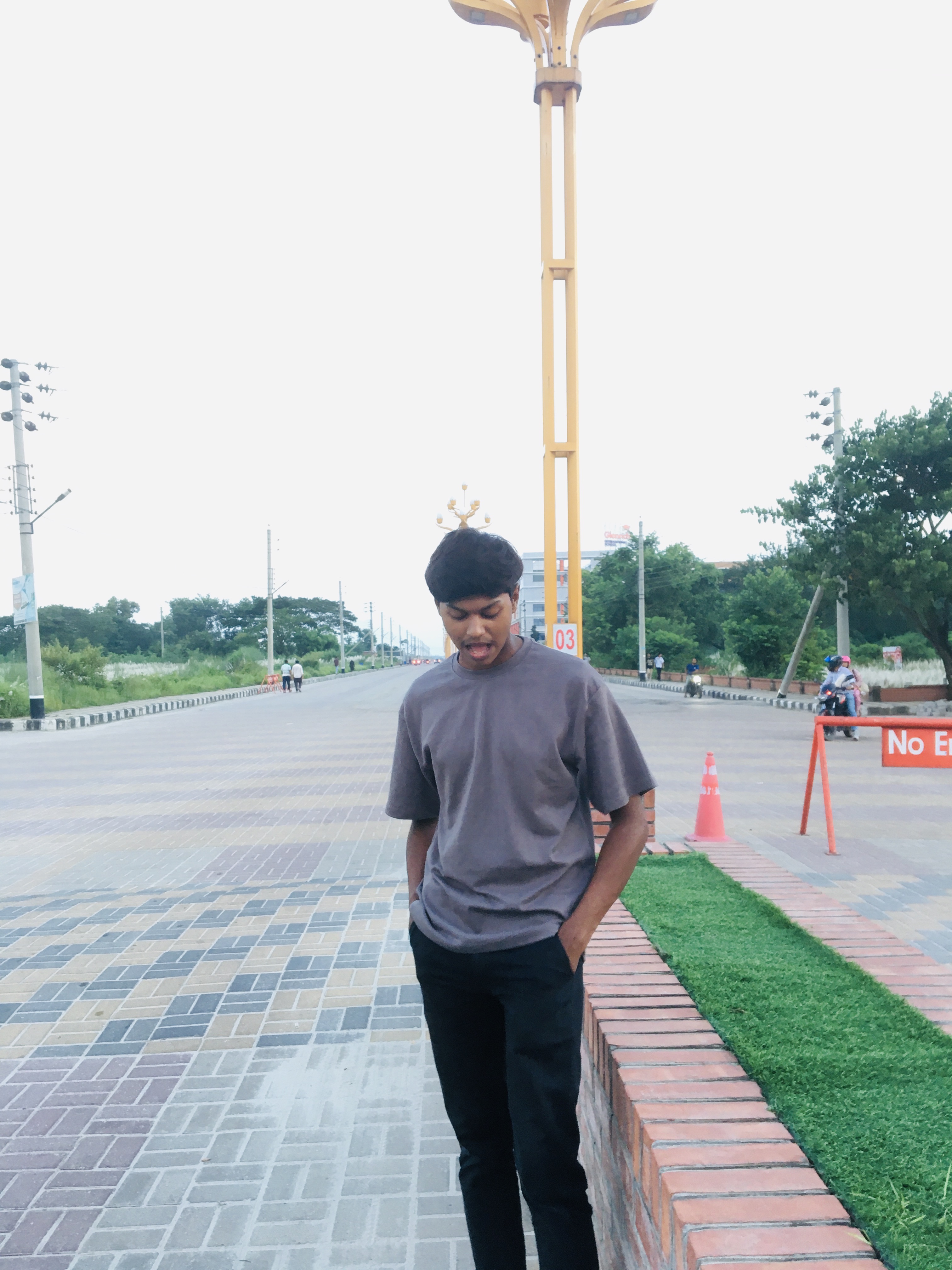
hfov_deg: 48.2
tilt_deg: +1.1
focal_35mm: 29
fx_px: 1063
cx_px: 476
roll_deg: +1.1
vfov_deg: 61.7
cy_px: 635
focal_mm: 4.15
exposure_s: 1/33
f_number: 2.2
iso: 80
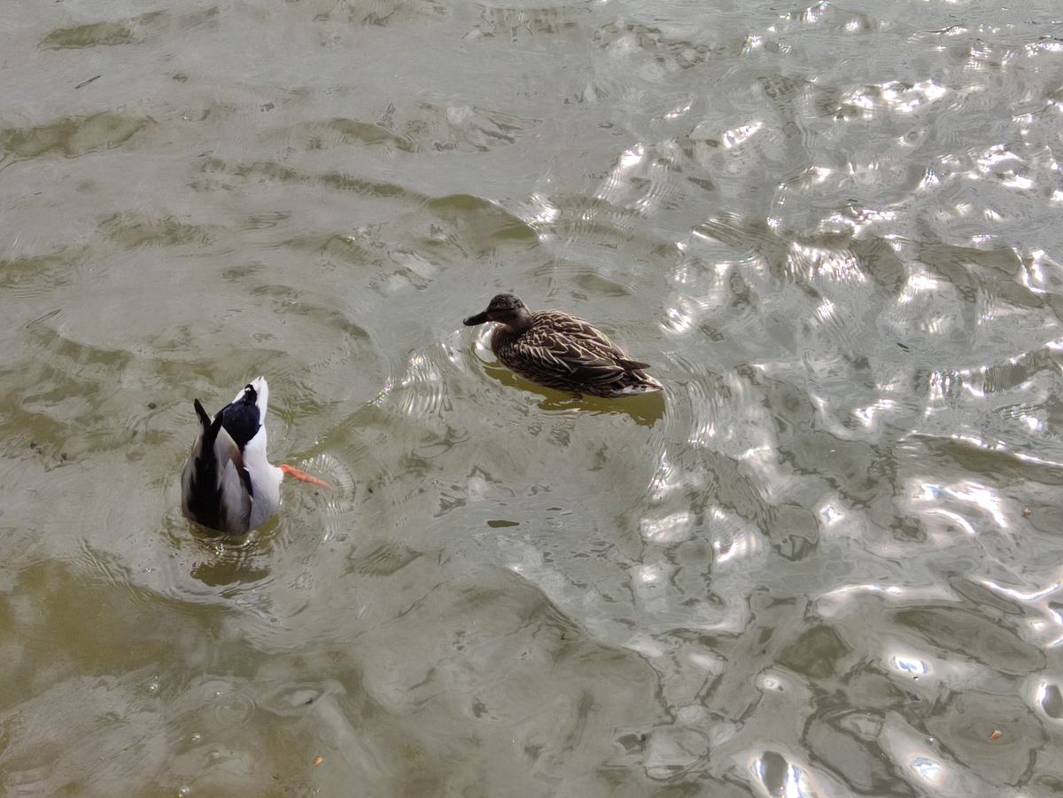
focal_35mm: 51
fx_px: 1566
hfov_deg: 37.5
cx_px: 532
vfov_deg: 28.6
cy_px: 399
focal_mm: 4.71
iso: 50
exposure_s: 1/1560
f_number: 1.79
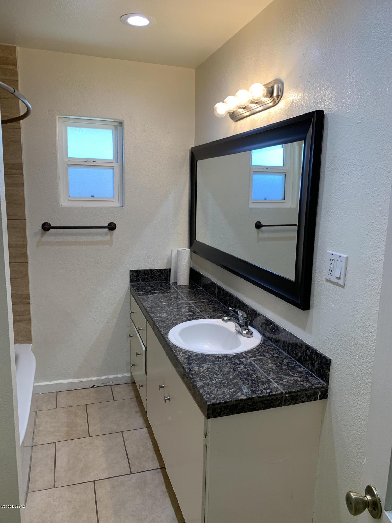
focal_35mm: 26
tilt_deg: -9.8
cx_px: 196
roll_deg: -1.6
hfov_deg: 53.1
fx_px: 393
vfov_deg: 67.3
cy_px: 262
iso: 64
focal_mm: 4.25
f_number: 1.8
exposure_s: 1/120
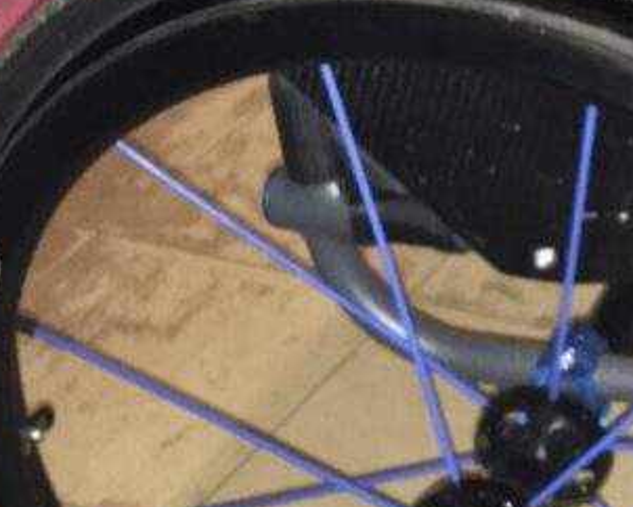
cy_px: 170
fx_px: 1800
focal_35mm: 96
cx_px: 841
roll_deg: +1.8
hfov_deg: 18.5
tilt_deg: -32.0
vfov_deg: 16.0
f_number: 2.2
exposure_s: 1/17
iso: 125
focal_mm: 4.15
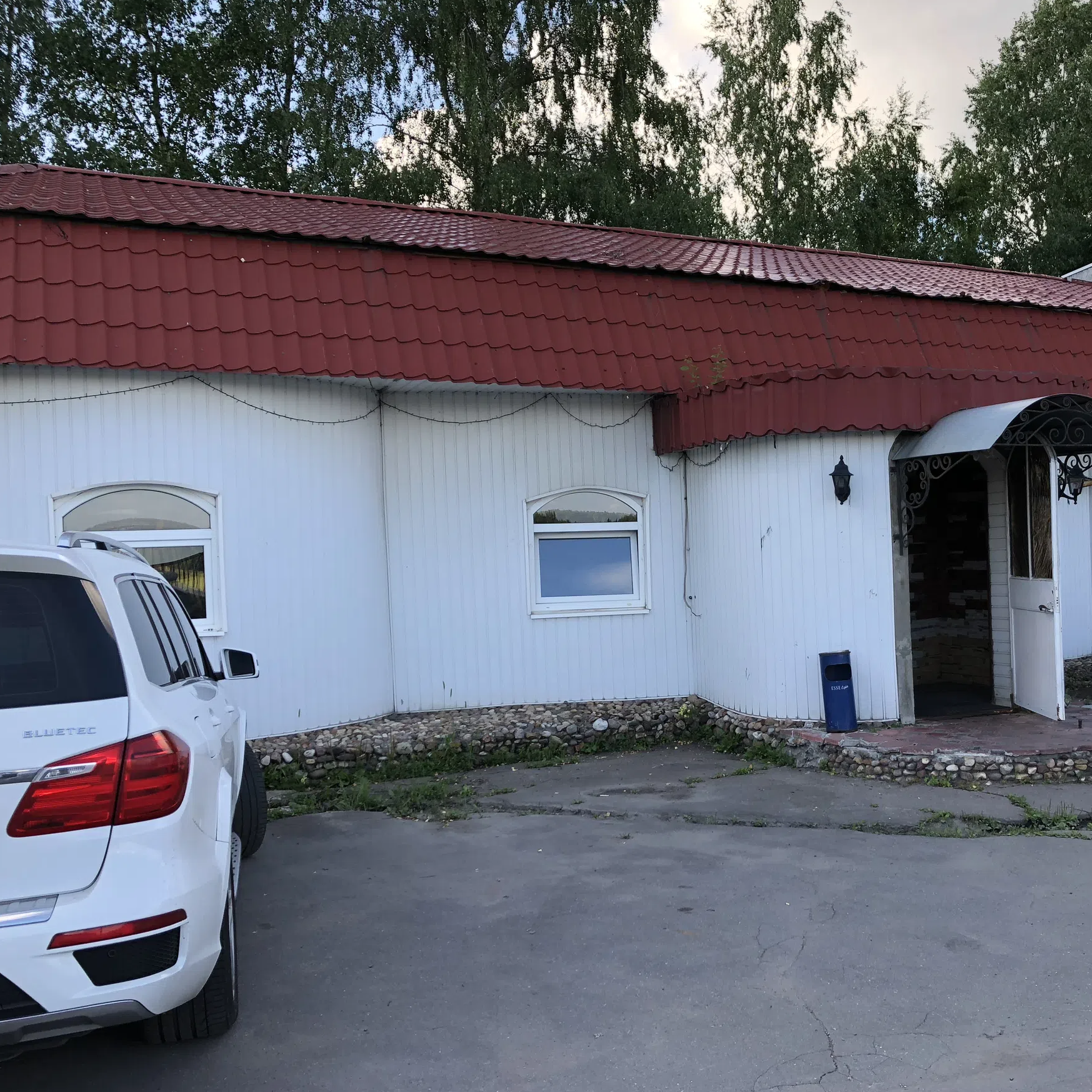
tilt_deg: -0.3
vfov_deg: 48.4
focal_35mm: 34
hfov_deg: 47.6
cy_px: 560
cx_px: 737
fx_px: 1213
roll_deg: +1.3
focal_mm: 4
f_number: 1.8
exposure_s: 1/343
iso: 20
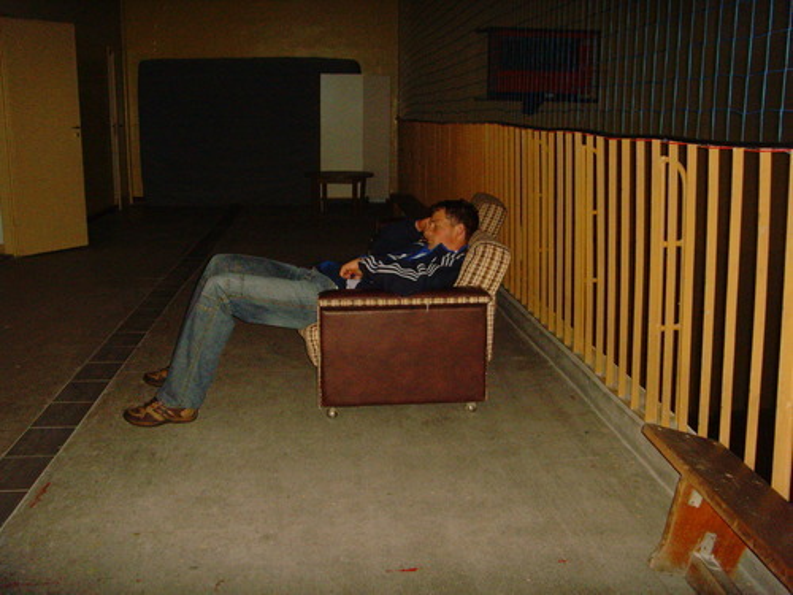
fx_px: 893
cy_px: 298
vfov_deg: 36.8
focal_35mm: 39
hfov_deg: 47.9
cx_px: 396
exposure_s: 1/45
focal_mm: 6.6
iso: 400
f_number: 3.5
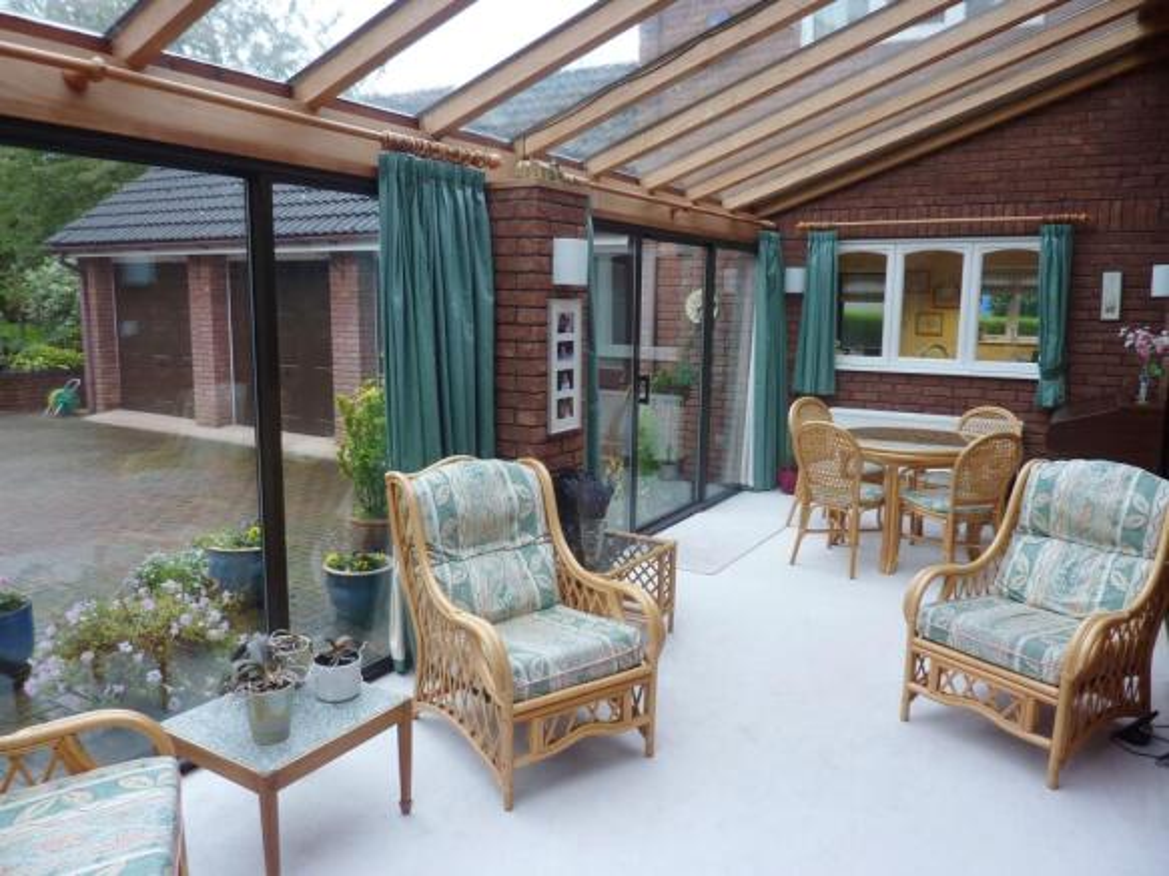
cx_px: 584
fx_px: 844
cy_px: 438
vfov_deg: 54.9
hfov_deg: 69.4
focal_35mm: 25
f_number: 3.3
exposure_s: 1/30
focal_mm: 4.1
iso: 125
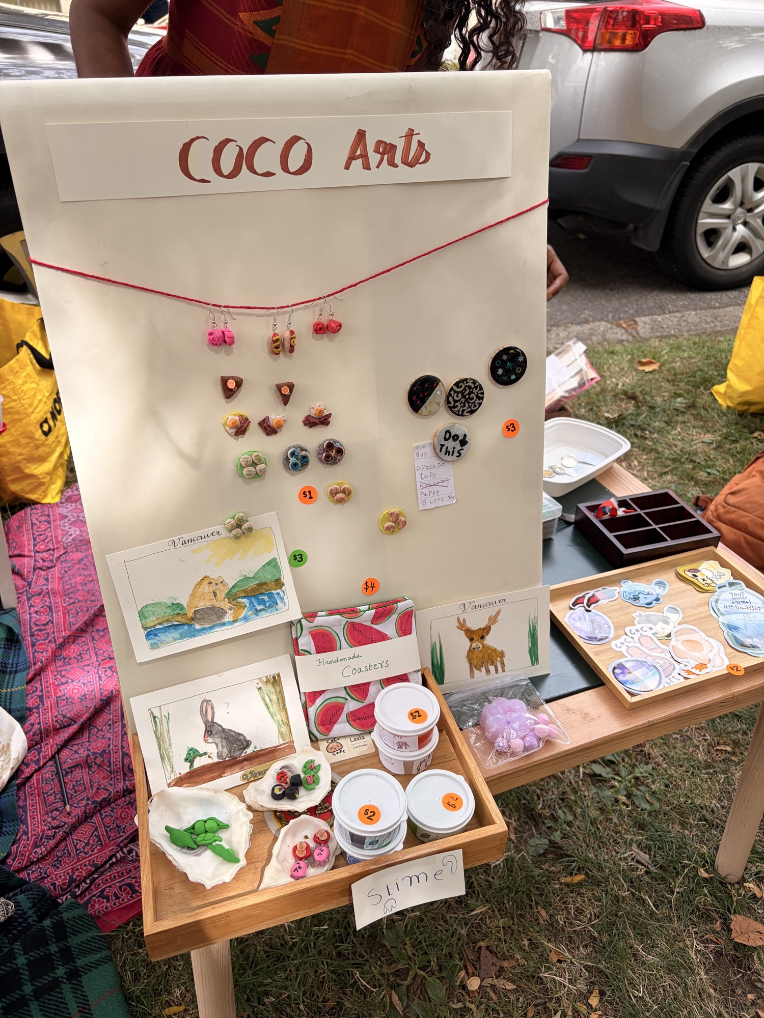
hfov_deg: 53.1
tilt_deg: -32.8
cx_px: 382
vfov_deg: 67.3
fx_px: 765
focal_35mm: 26
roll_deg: -2.9
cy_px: 509
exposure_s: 1/531
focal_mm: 5.96
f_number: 1.6
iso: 50
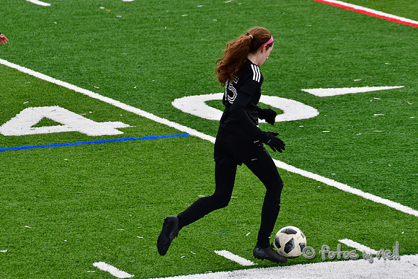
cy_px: 140
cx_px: 209
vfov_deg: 3.7
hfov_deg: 5.6
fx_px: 4297
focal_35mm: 370
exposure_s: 1/800
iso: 400
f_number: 6.3
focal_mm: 185
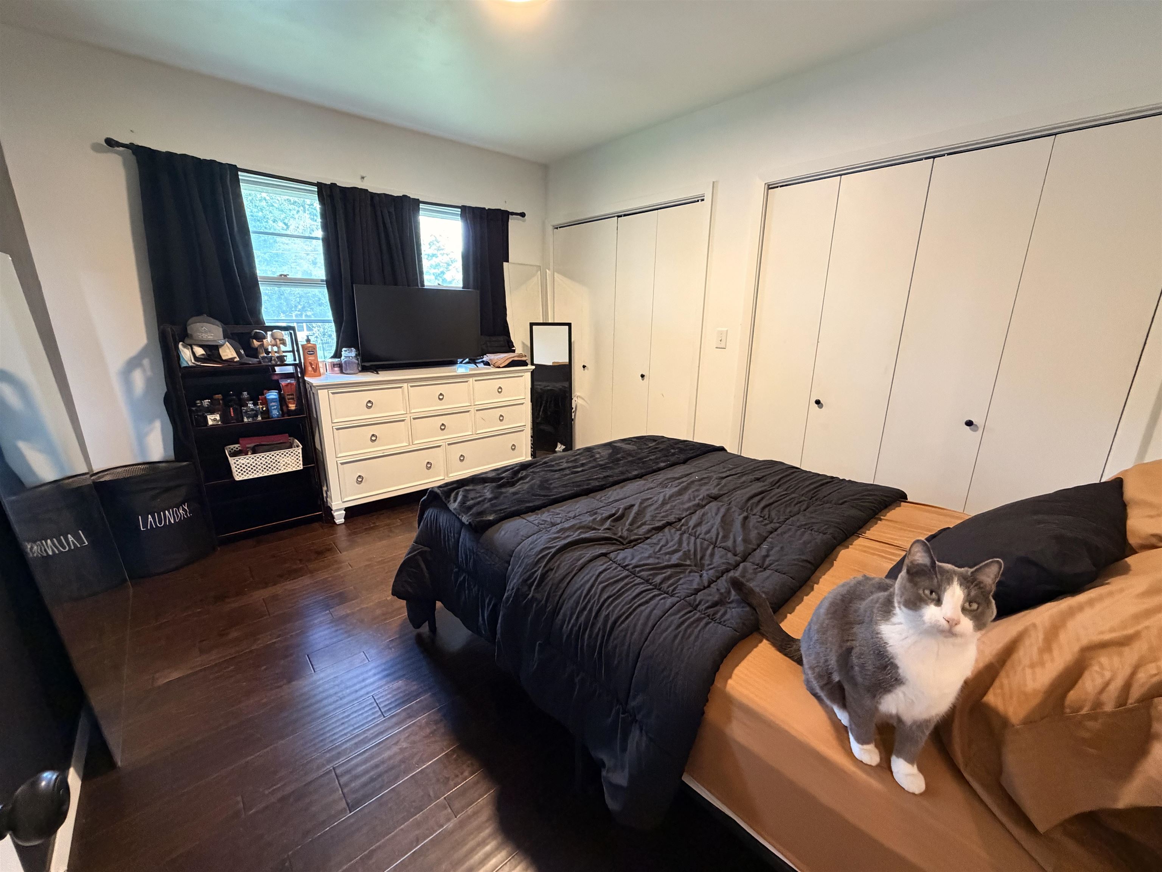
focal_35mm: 14
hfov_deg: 102.1
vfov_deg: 85.7
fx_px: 470
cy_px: 436
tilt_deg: -15.0
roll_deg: -0.7
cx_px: 581
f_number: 2.2
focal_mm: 2.22
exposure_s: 1/60
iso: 640
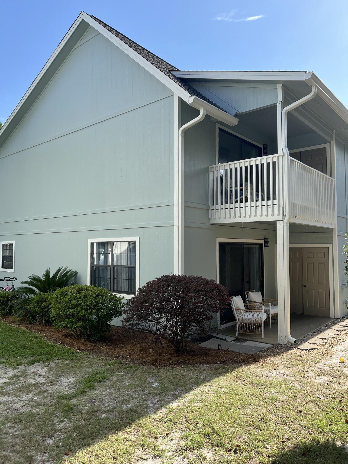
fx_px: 349
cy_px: 232
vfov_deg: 67.3
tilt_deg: +4.0
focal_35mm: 26
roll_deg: +0.7
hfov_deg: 53.1
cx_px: 174
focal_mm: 5.7
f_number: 1.5
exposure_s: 1/1645
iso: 50
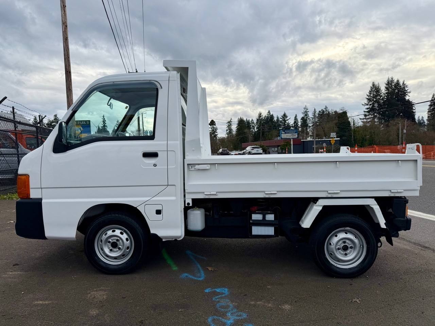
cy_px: 163
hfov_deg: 71.6
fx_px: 302
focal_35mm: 24
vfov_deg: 56.8
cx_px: 218
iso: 80
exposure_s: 1/2053
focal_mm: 6.76
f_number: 1.78
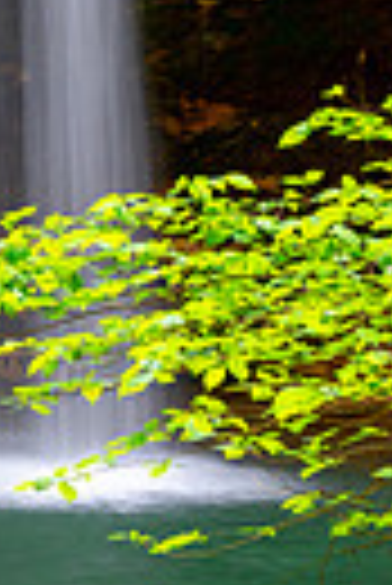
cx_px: 243
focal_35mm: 540
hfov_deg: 2.6
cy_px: -346
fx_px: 8796
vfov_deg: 3.8
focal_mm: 104
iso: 200
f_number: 13
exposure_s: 1/2
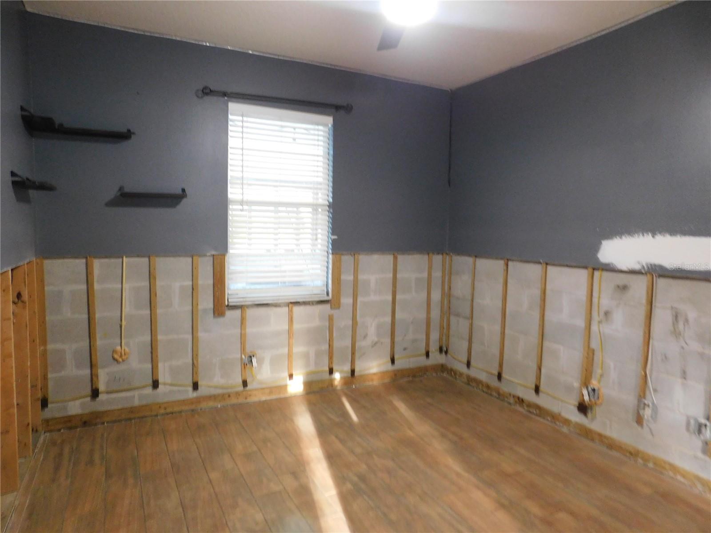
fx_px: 472
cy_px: 266
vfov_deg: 58.9
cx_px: 356
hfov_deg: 73.9
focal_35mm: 23
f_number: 3
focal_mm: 4
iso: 450
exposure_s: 1/8
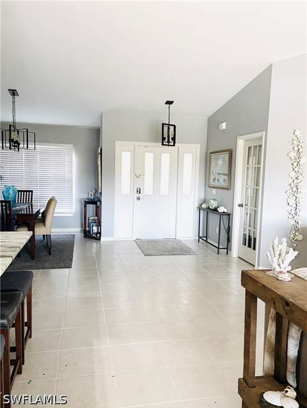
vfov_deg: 67.3
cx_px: 154
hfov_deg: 53.1
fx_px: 307
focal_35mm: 26
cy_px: 204
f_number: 1.8
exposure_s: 1/60
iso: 250
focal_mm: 4.25
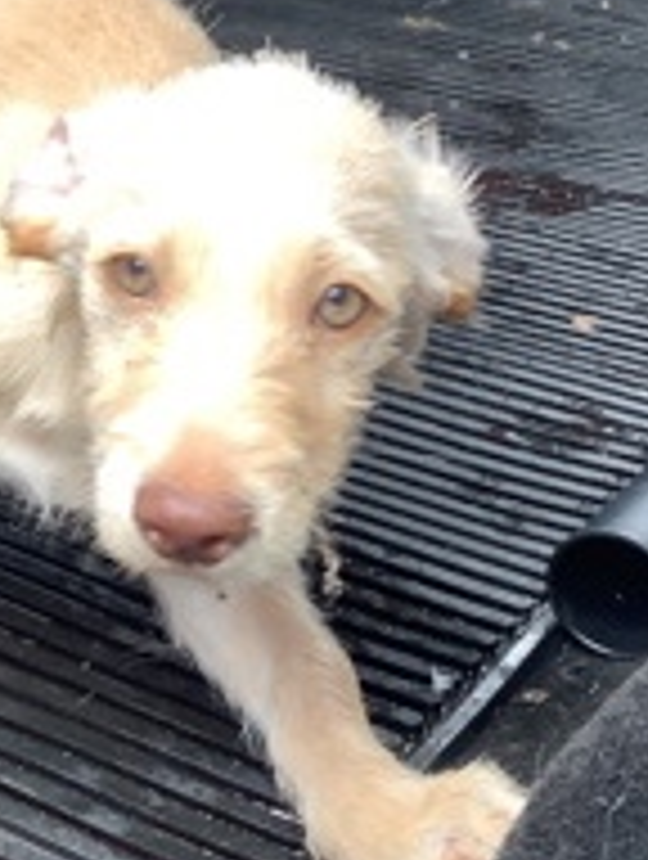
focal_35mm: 68
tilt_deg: -29.0
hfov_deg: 21.6
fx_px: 1692
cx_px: 250
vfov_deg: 28.5
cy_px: 441
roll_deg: +0.6
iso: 64
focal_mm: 3.3
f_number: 2.4
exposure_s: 1/60
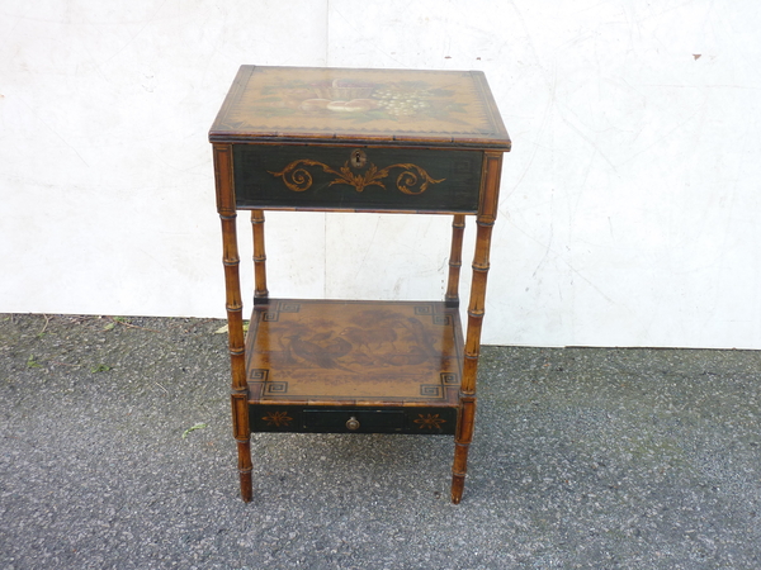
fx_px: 813
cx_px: 380
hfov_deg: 50.1
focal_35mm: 37
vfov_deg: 38.7
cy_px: 285
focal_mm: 6.1
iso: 80
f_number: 3.6
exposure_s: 1/60
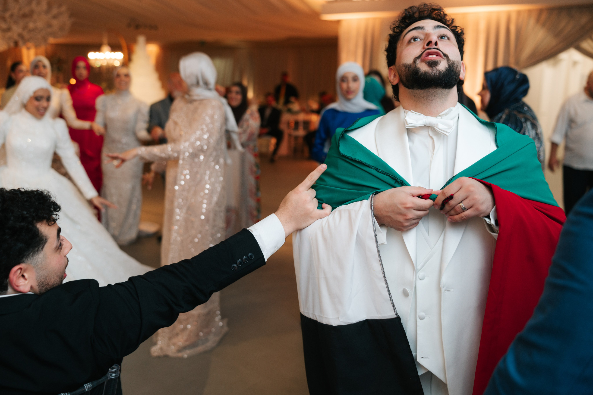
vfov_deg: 37.3
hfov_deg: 53.7
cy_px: 198
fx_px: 585
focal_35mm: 36
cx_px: 296
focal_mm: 35
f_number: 2.5
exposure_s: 1/160
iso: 640
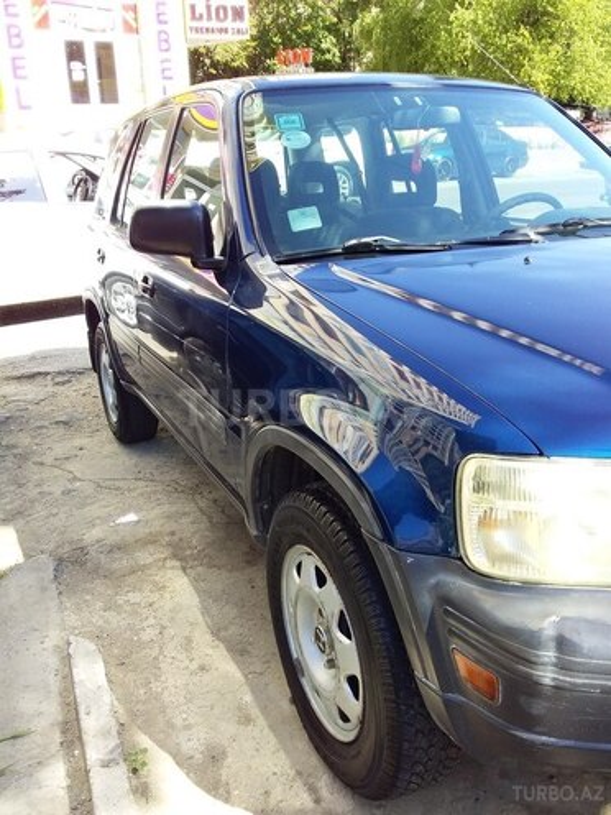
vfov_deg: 58.4
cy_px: 408
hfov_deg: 45.4
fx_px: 730
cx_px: 306
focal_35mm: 31
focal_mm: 3.3
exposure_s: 1/238
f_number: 2.2
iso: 40
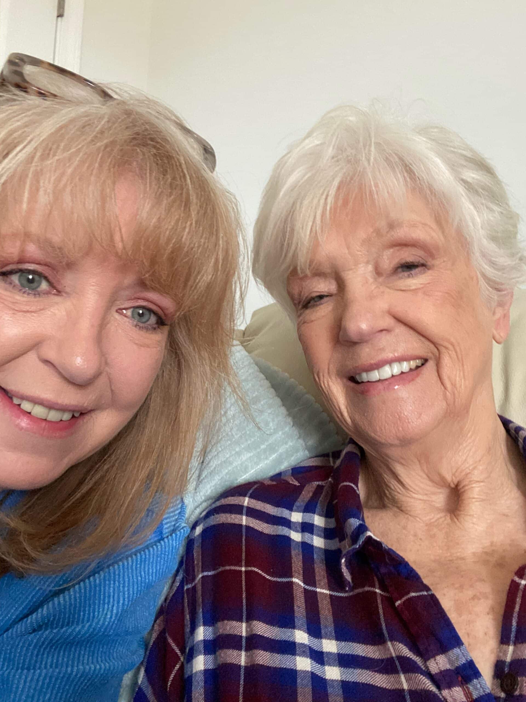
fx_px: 608
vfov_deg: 60.0
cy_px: 351
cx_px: 263
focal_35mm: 30
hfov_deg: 46.8
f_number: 2.2
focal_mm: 2.71
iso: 320
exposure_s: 1/40
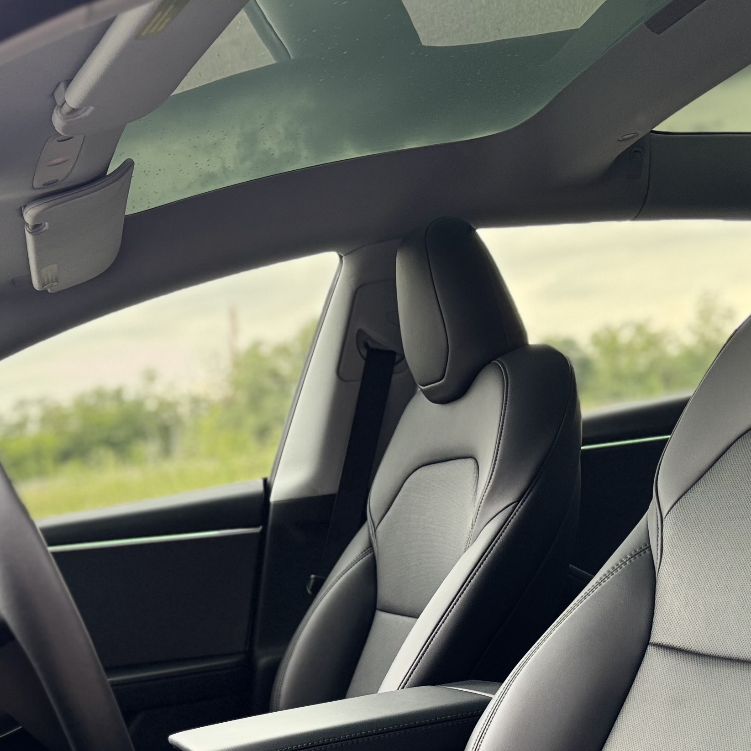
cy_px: 682
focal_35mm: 52
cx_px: 106
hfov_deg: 31.6
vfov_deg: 31.2
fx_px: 1276
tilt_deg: -7.1
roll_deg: +7.1
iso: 200
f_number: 1.78
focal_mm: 6.76
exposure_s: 1/121
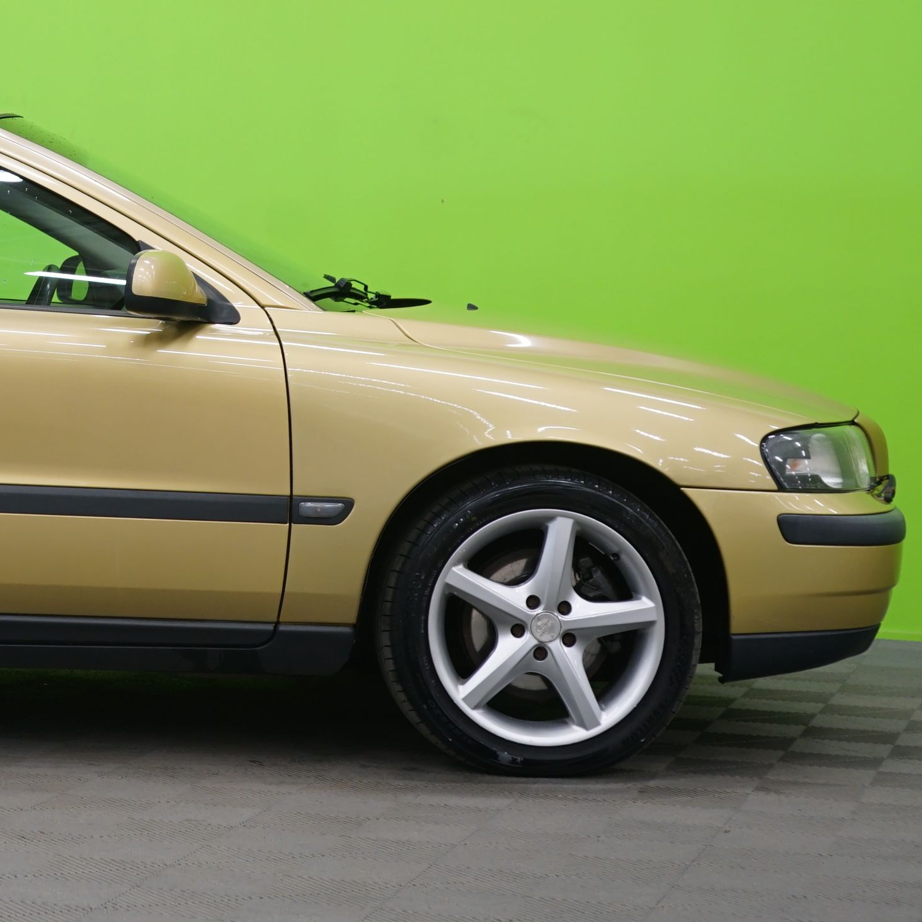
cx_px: -158
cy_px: 208
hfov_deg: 16.6
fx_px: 3044
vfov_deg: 17.1
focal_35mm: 101
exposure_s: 1/8
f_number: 5
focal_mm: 44
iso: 400
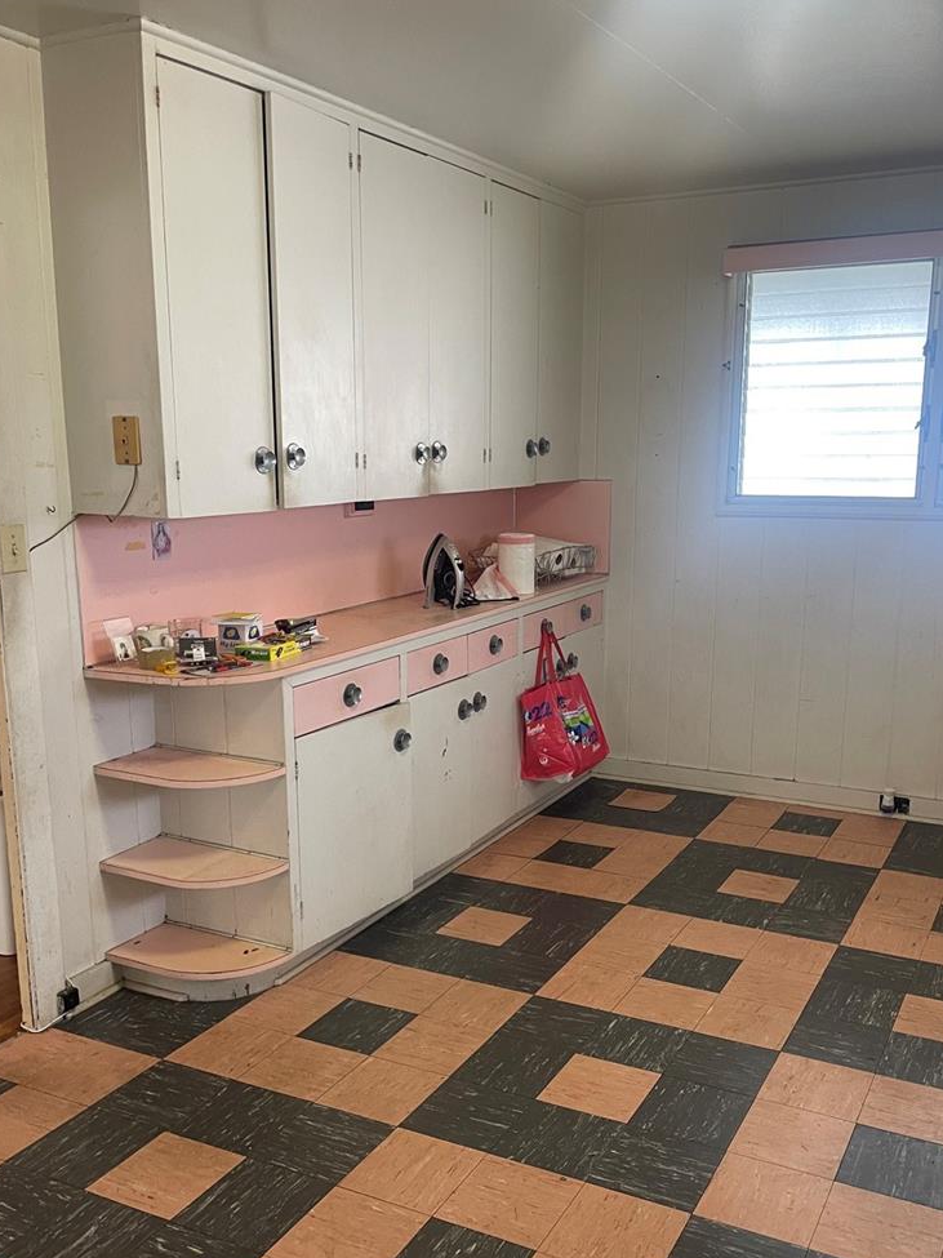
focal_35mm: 32
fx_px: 1163
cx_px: 544
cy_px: 661
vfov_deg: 56.8
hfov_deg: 44.0
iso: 100
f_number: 1.6
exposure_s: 1/60
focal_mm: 4.2
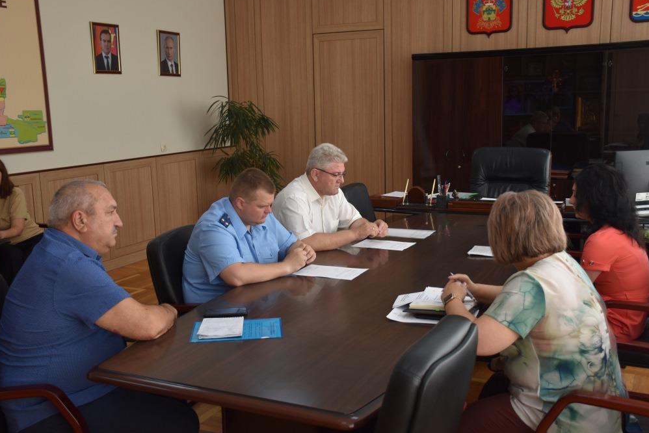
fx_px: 721
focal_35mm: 40
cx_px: 328
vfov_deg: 33.4
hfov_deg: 48.4
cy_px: 213
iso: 400
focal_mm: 26
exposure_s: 1/250
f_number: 3.8
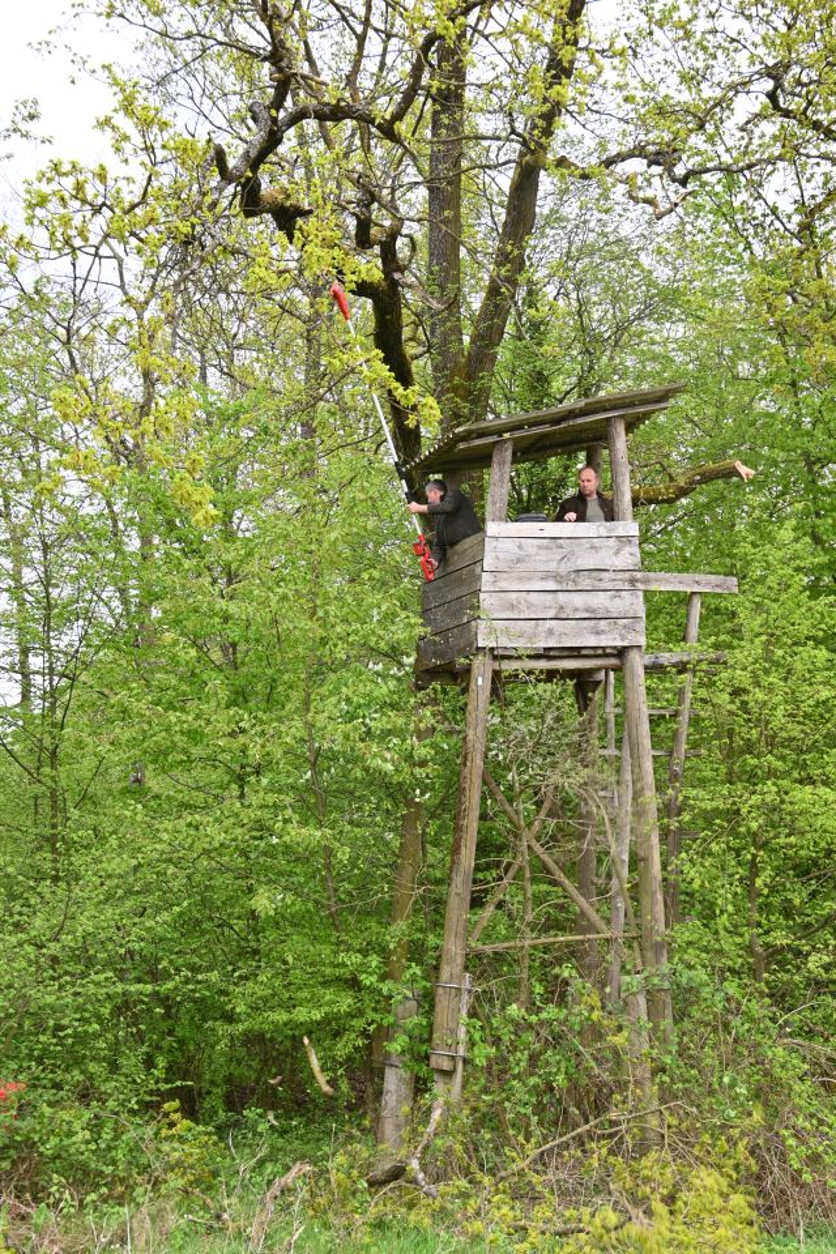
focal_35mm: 52
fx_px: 1829
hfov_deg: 25.8
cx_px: 418
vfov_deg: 37.9
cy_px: 627
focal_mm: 35
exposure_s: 1/200
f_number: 5.6
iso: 320
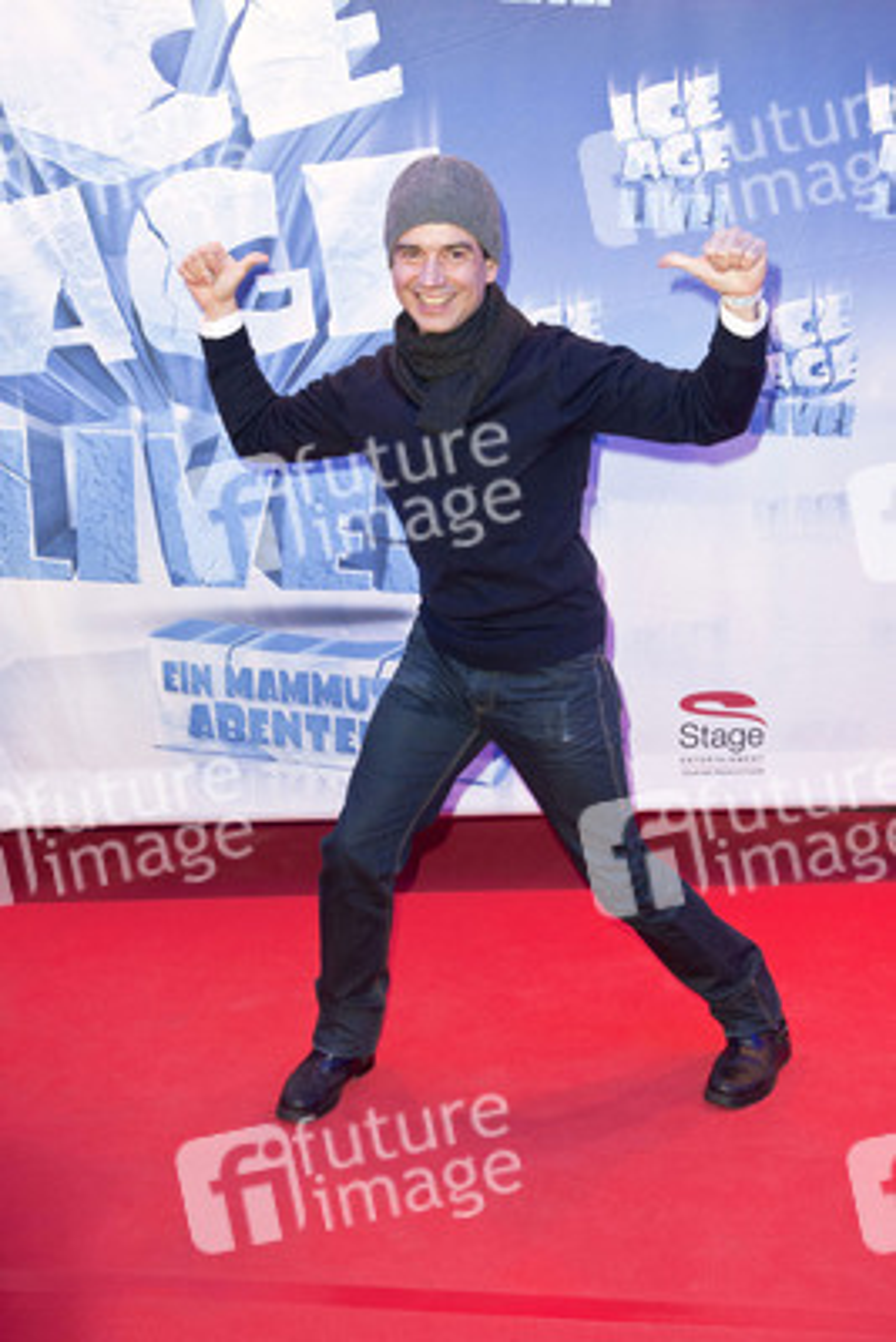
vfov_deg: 50.7
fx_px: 1417
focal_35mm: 38
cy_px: 671
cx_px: 448
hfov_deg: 35.1
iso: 1600
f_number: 5.6
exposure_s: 1/200
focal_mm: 38
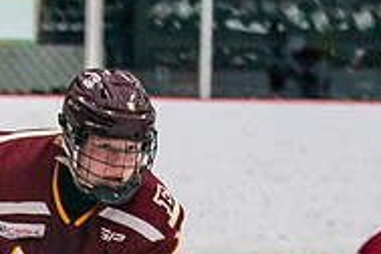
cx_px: -111
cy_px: 437
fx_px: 4561
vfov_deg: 3.2
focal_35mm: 431
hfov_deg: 4.8
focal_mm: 70
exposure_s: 1/640
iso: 1600
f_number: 2.8
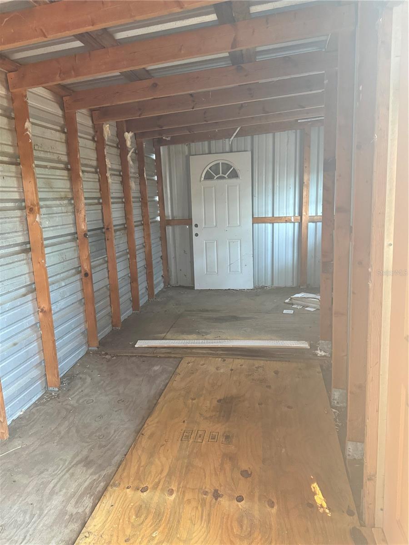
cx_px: 204
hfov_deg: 56.8
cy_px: 272
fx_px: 378
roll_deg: +1.8
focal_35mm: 24
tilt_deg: -8.6
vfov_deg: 71.6
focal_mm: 6.76
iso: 500
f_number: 1.78
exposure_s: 1/60
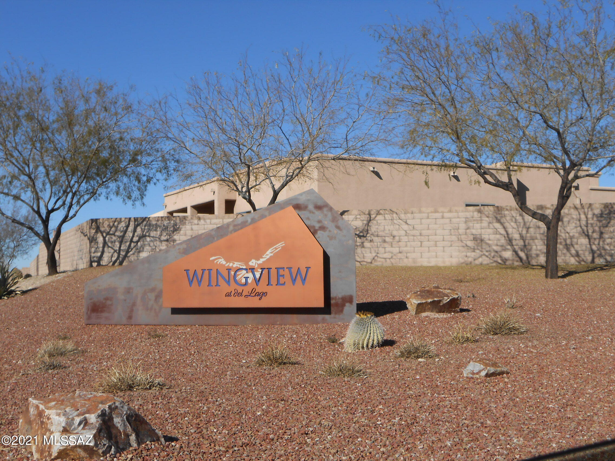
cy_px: 230
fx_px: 871
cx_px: 308
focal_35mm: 49
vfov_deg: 29.7
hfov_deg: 38.9
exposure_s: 1/800
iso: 80
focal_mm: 8.8
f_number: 4.8
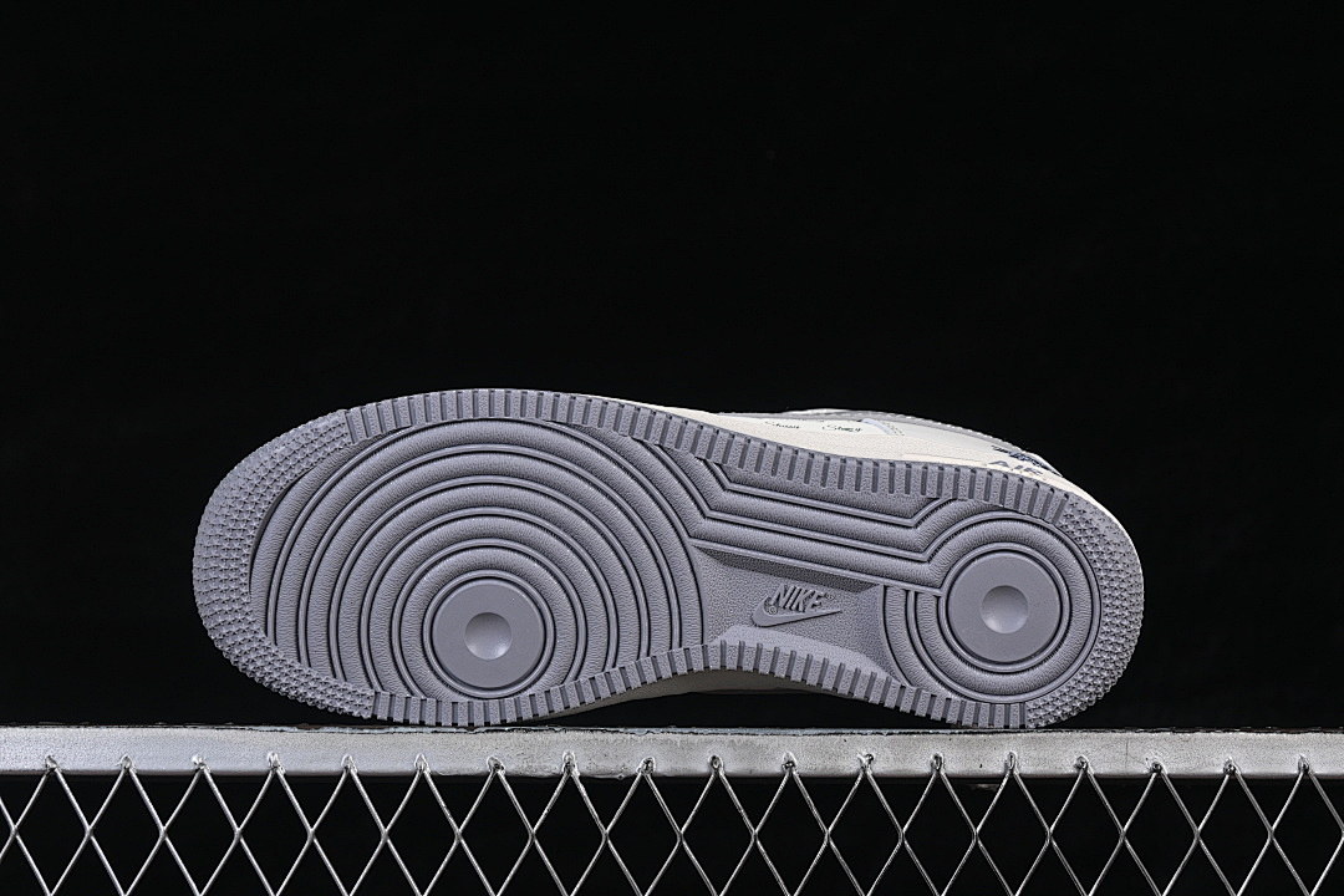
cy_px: 448
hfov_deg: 27.0
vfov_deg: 18.2
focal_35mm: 75
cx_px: 672
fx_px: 2800
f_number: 8
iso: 160
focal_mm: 50
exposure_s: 1/80
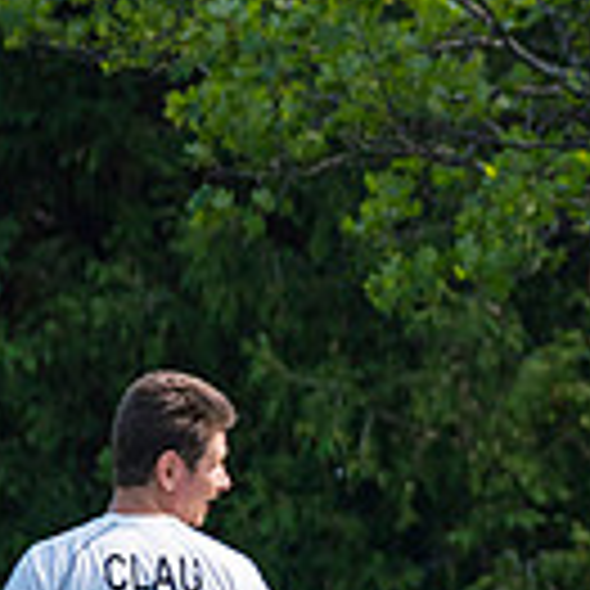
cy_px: 617
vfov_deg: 1.3
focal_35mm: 1372
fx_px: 26457
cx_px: 1260
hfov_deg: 1.3
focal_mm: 200
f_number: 3.2
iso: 400
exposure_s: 1/2500
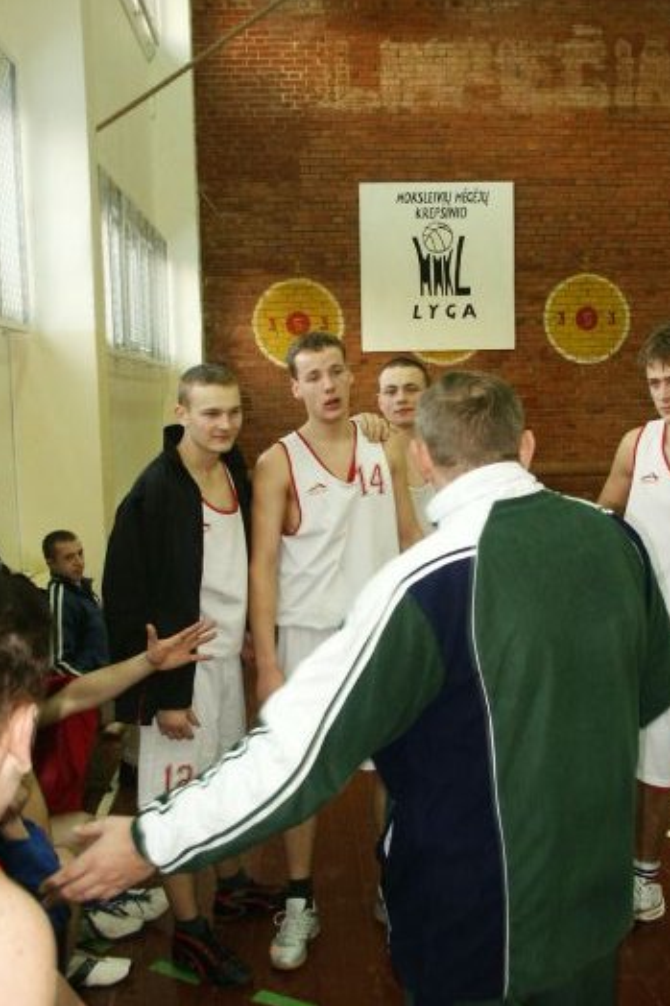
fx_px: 1034
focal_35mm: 37
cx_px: 375
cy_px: 506
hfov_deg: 35.9
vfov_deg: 51.9
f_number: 3
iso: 200
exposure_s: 1/45
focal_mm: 7.18
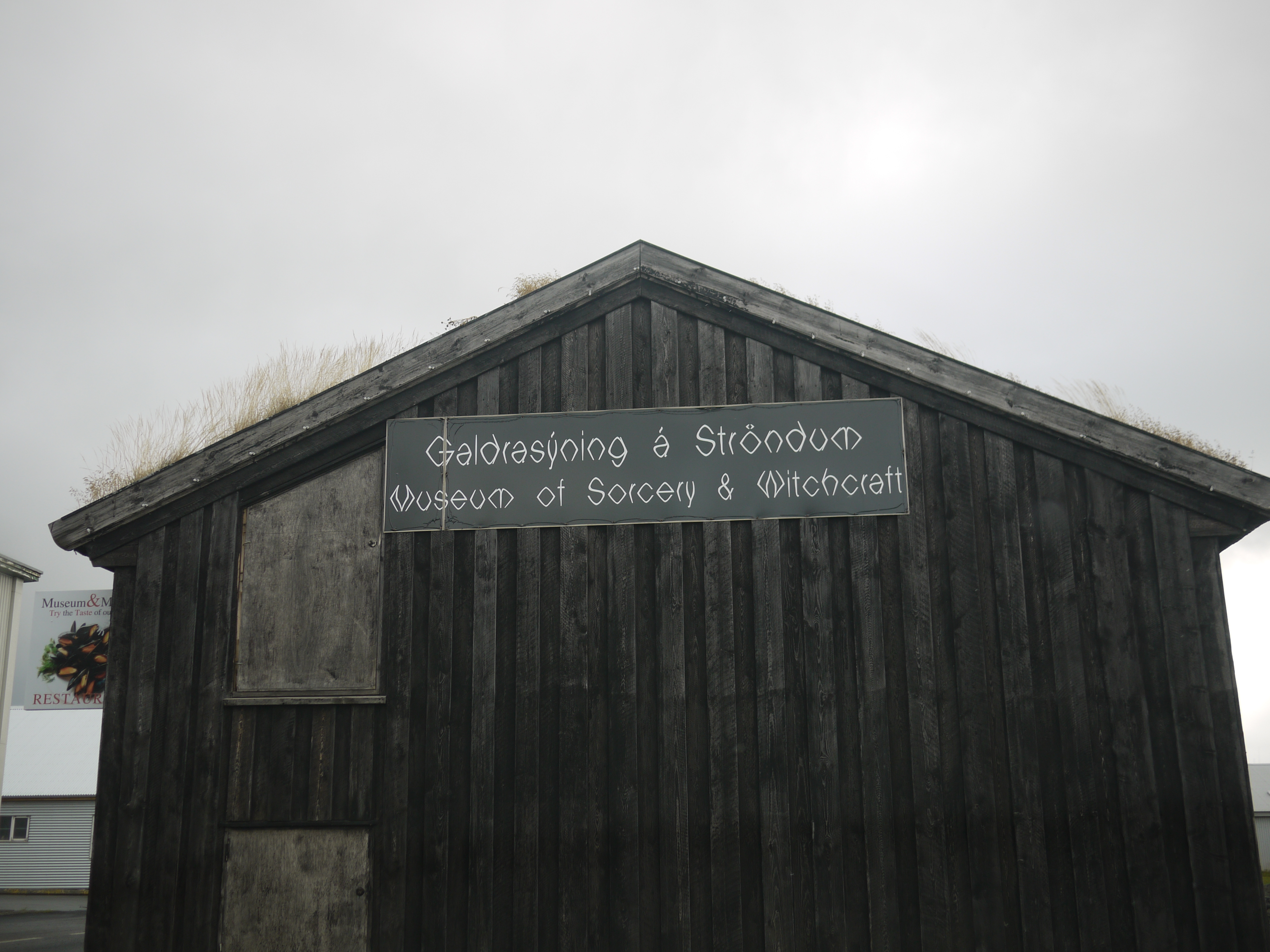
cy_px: 476
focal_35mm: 40
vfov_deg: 36.0
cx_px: 635
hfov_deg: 46.8
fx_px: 1468
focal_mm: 20
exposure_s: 1/1000
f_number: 2
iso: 100
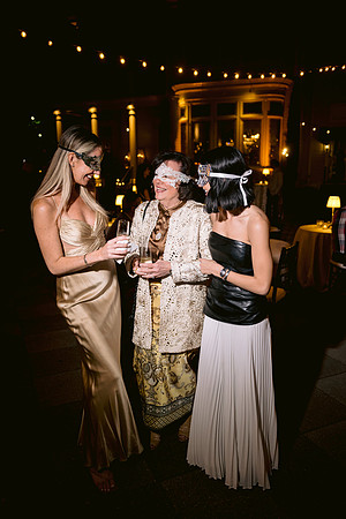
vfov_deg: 65.5
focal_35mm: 28
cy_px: 260
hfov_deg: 46.4
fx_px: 404
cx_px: 173
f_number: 2.8
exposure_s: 1/100
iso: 800
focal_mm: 28
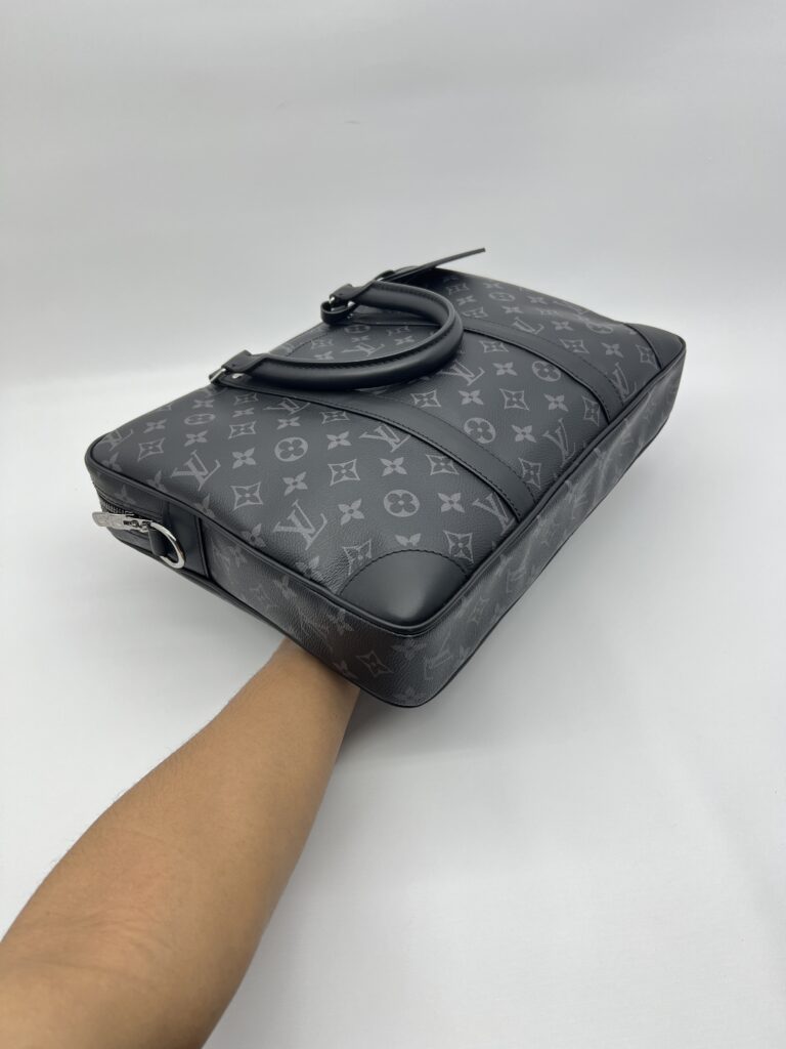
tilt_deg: -41.5
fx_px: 787
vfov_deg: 67.3
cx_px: 393
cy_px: 524
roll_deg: +4.6
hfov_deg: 53.1
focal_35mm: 26
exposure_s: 1/100
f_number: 1.5
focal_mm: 5.7
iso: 40
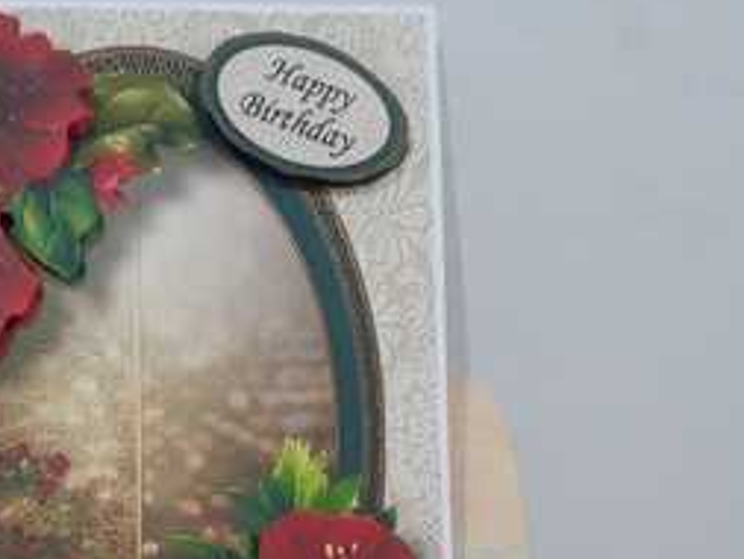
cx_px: 121
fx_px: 1032
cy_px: 475
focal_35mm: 48
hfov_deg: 37.8
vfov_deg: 29.4
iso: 250
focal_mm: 3.6
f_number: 1.9
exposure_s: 1/50
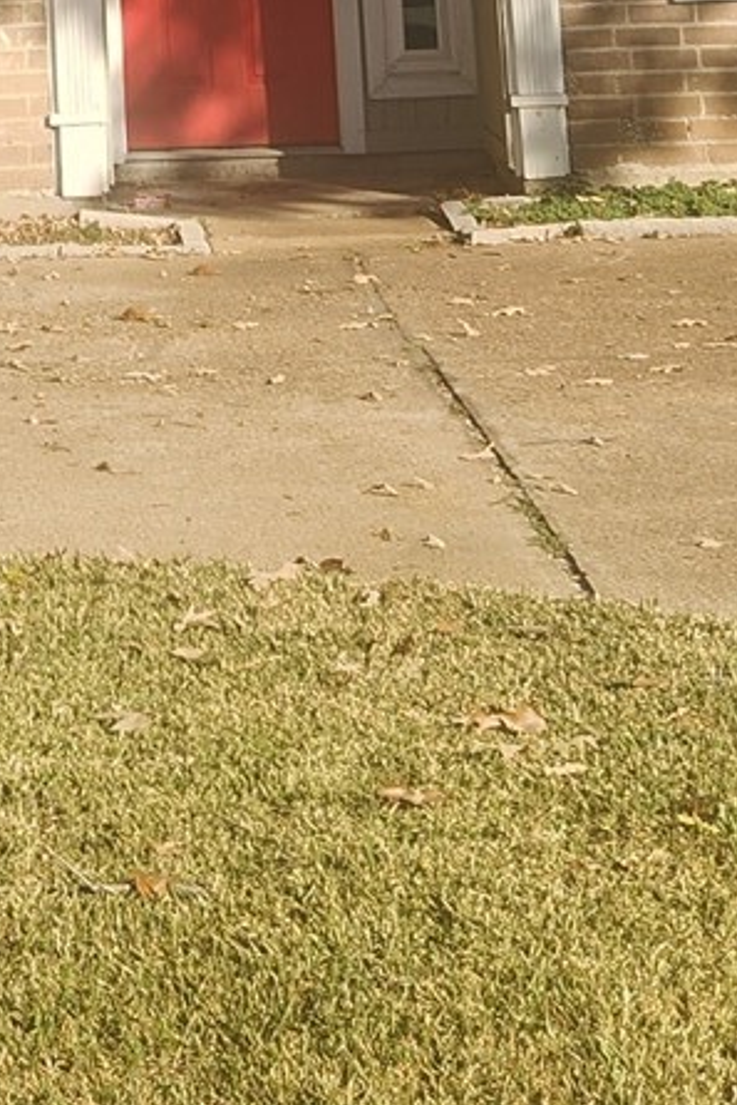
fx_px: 3375
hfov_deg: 12.3
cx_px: 0
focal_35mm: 110
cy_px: -958
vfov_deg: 15.6
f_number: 1.8
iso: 20
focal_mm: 5.4
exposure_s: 1/873
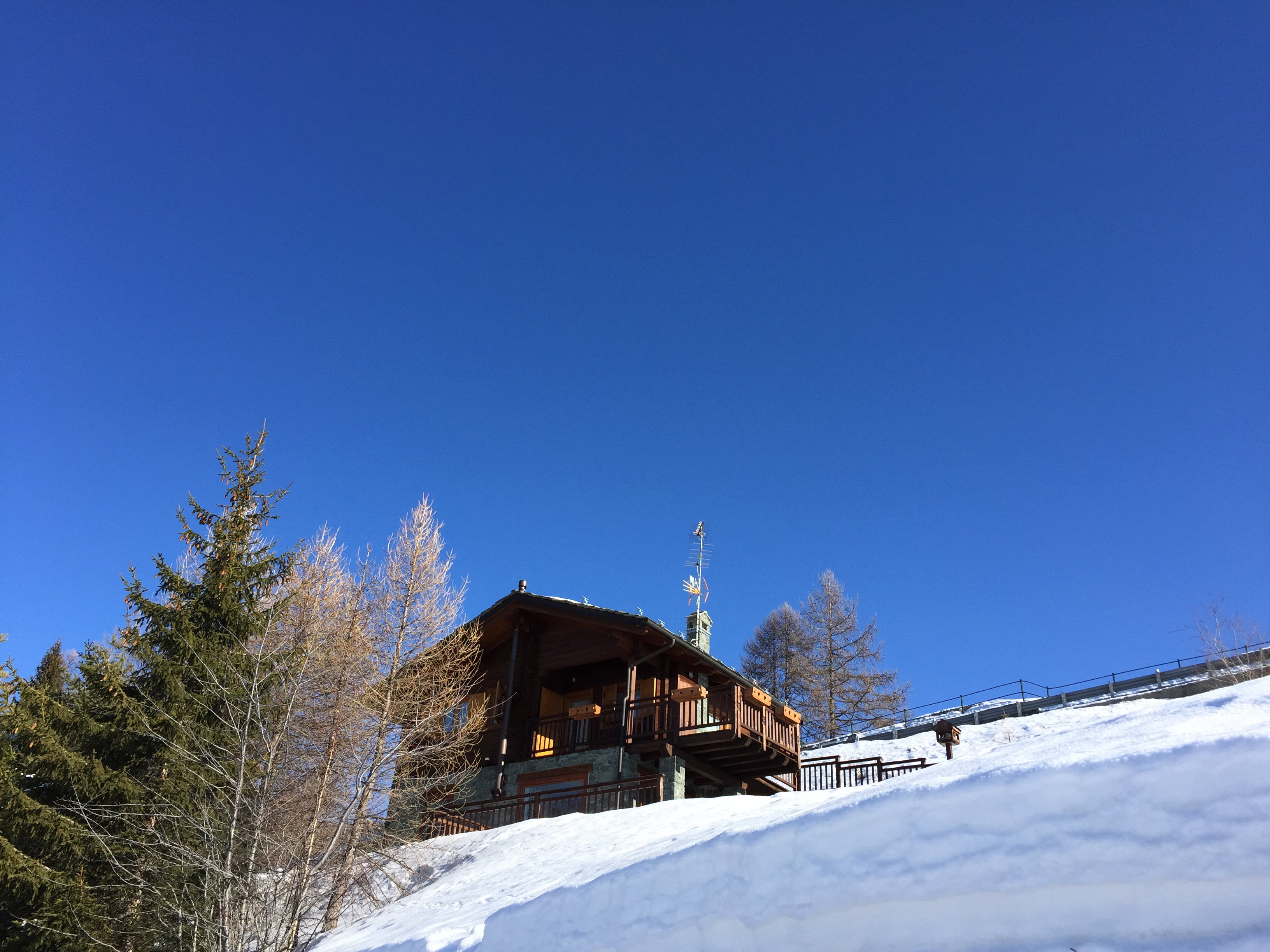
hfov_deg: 61.7
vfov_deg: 48.2
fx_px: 1064
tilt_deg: +31.2
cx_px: 635
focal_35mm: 29
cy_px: 476
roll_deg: -4.0
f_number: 2.2
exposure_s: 1/1582
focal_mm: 4.15
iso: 32
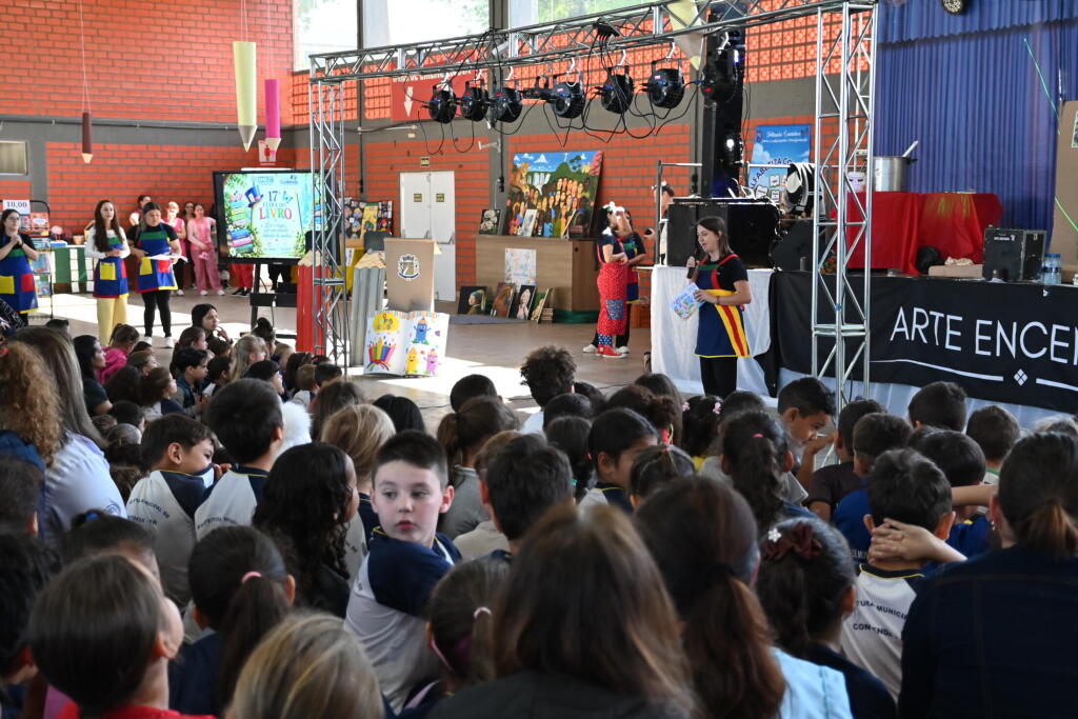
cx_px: 539
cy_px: 360
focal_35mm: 57
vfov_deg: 23.8
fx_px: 1707
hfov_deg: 35.0
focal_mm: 38
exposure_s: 1/125
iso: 1250
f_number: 4.2
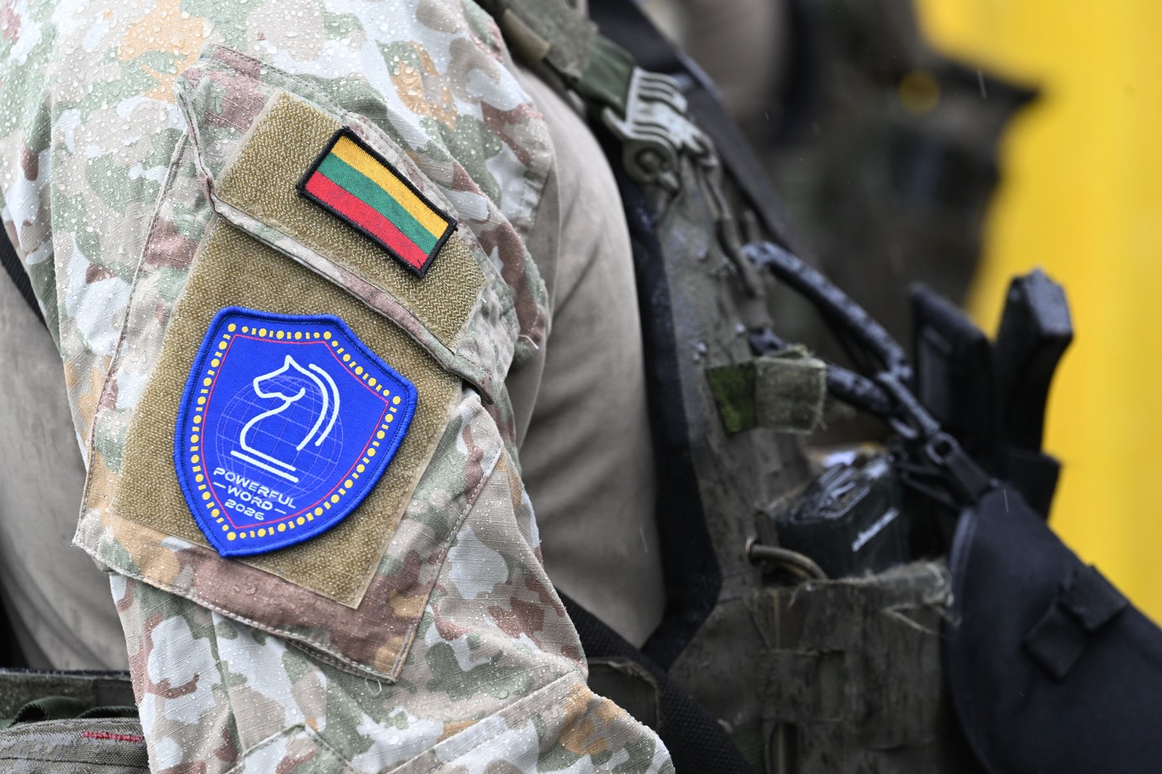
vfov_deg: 6.9
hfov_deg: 10.3
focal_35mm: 200
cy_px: 387
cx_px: 581
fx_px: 6454
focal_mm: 200
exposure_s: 1/500
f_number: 7.1
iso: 2500
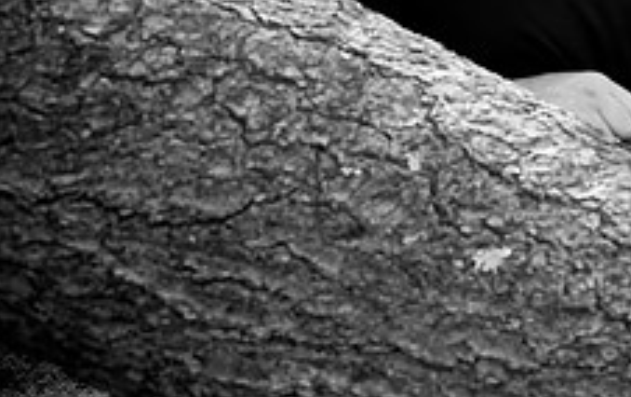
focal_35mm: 82
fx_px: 1418
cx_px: 720
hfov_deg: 23.3
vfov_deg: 15.5
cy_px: -42
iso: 200
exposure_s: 1/125
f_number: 5.6
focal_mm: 21
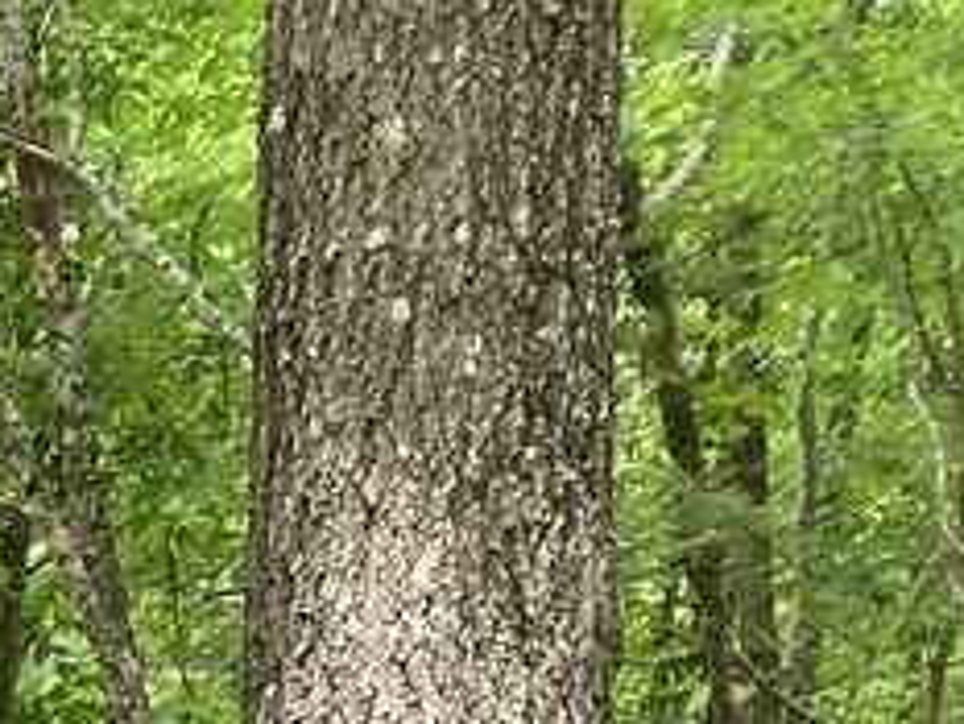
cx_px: -1038
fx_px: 3427
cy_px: 1585
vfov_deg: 10.7
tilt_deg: -16.3
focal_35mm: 123
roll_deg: -0.5
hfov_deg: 13.4
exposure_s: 1/121
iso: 80
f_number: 1.8
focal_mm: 3.99
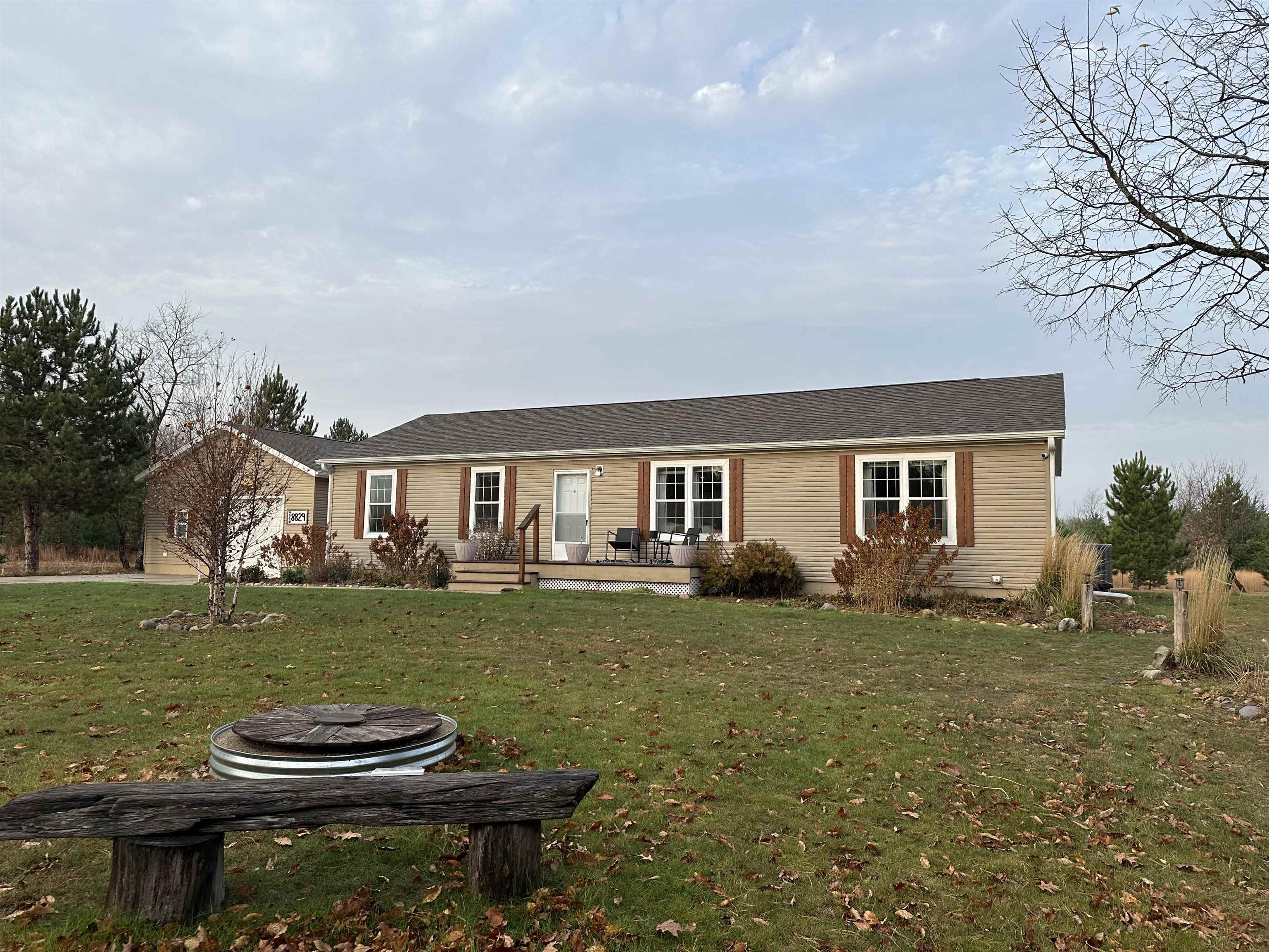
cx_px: 634
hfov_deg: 71.6
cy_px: 476
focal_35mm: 24
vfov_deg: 56.8
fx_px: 880
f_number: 1.78
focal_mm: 6.86
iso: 80
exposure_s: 1/1183
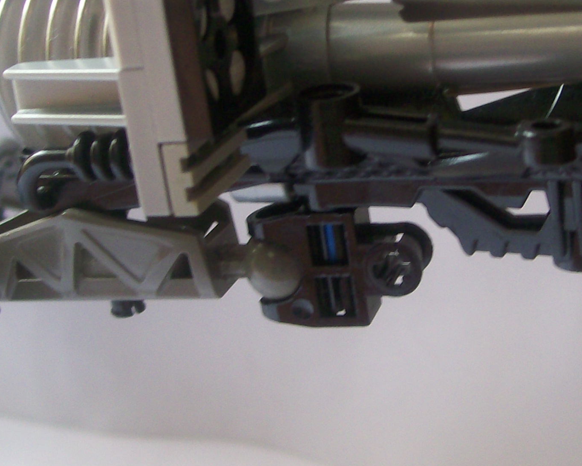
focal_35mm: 79
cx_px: 338
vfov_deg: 19.4
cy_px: 174
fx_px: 1361
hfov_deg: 24.1
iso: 80
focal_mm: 6
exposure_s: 1/42.3
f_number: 2.7
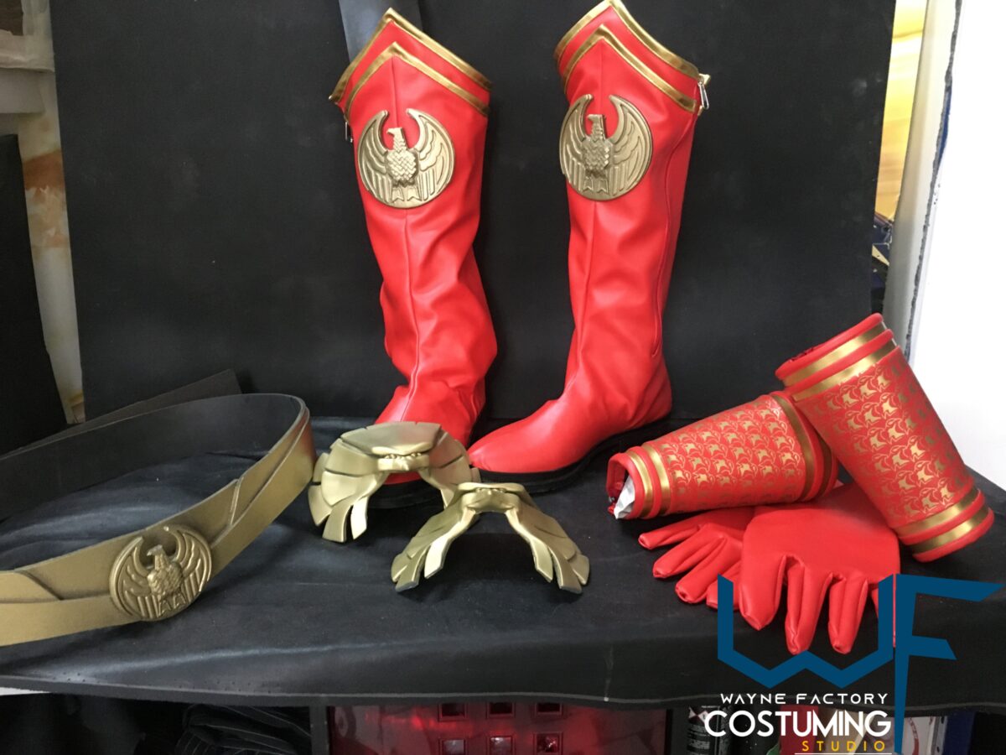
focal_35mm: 29
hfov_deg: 61.7
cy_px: 378
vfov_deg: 48.2
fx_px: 843
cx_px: 503
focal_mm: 4.15
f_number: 2.2
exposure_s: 1/17
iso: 320
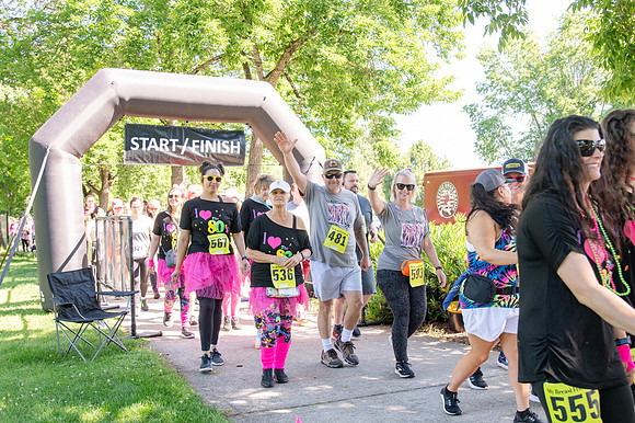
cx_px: 318
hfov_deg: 53.2
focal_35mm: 36
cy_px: 212
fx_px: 635
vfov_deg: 36.8
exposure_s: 1/400
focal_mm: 24
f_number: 3.5
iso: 500
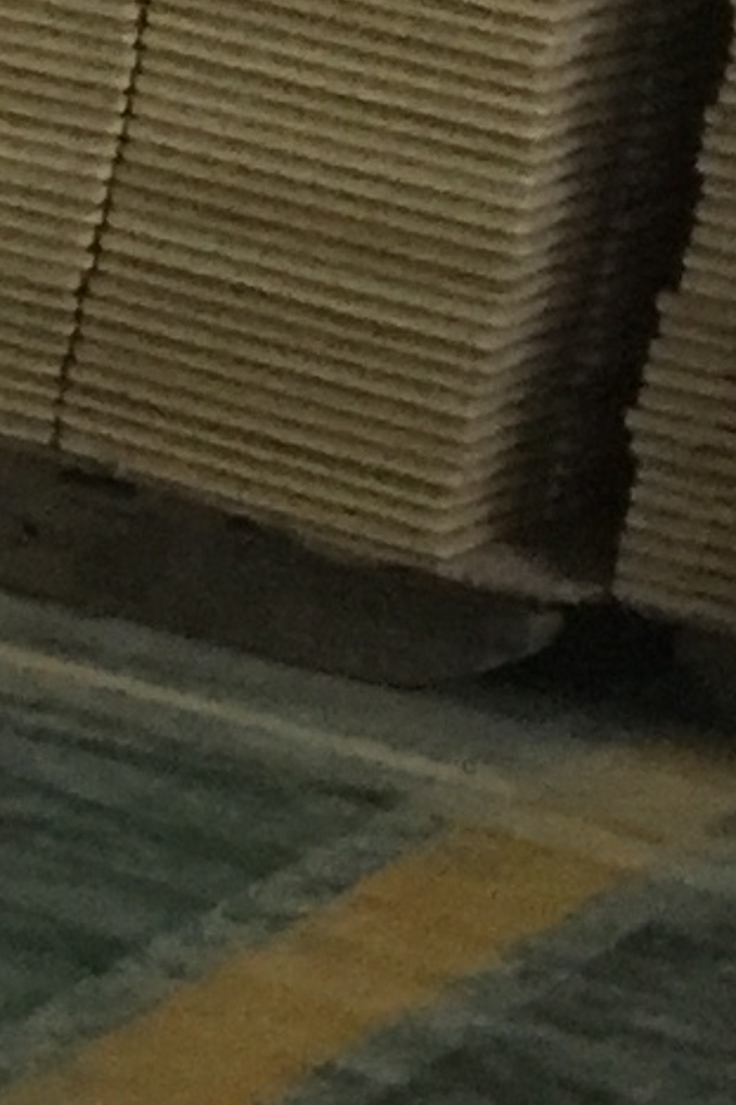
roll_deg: -4.5
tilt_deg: -8.6
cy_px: -535
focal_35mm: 211
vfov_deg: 9.5
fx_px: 6475
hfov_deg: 5.3
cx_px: -2755
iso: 160
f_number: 2.2
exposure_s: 1/17
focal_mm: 4.15
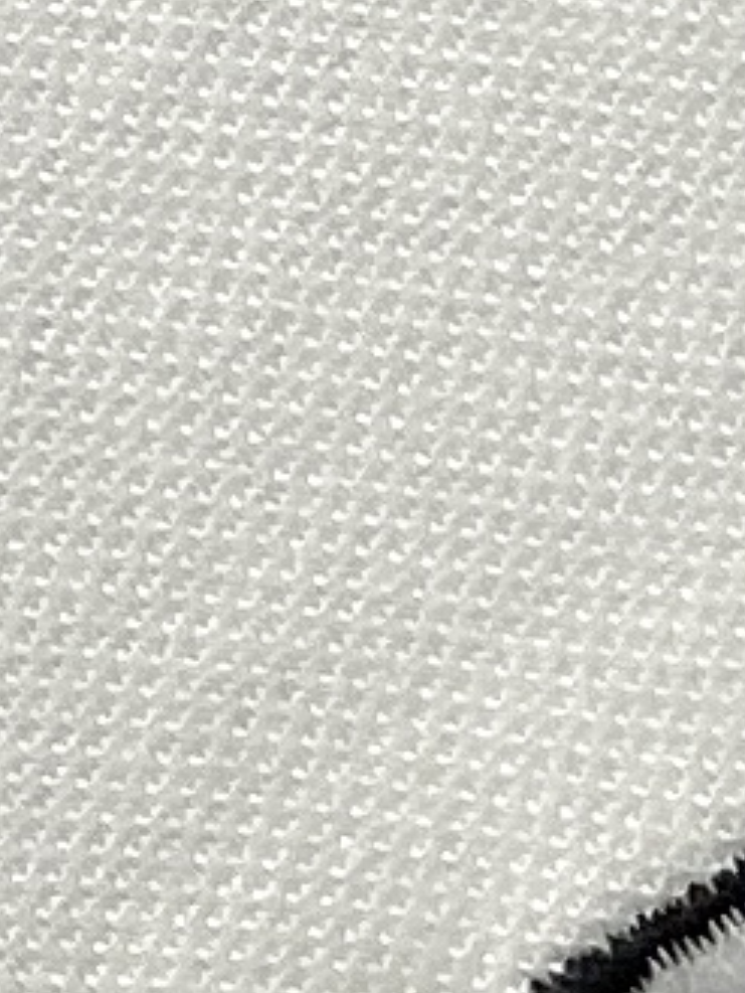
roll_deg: +35.4
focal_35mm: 103
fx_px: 2954
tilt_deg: -13.6
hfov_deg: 13.0
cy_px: 1305
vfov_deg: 17.8
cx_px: 1347
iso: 50
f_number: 1.8
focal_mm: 4.25
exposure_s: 1/122
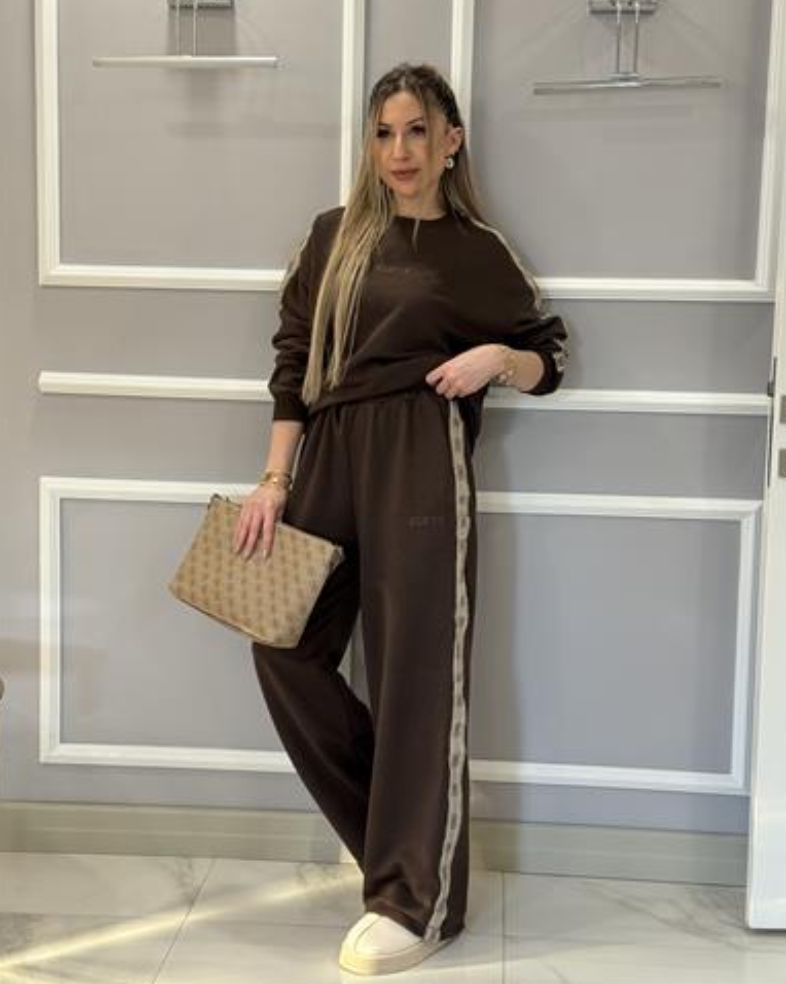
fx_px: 1484
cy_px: 459
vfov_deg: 36.7
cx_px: 395
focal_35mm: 51
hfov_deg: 29.7
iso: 200
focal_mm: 6.76
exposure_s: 1/106
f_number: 1.78
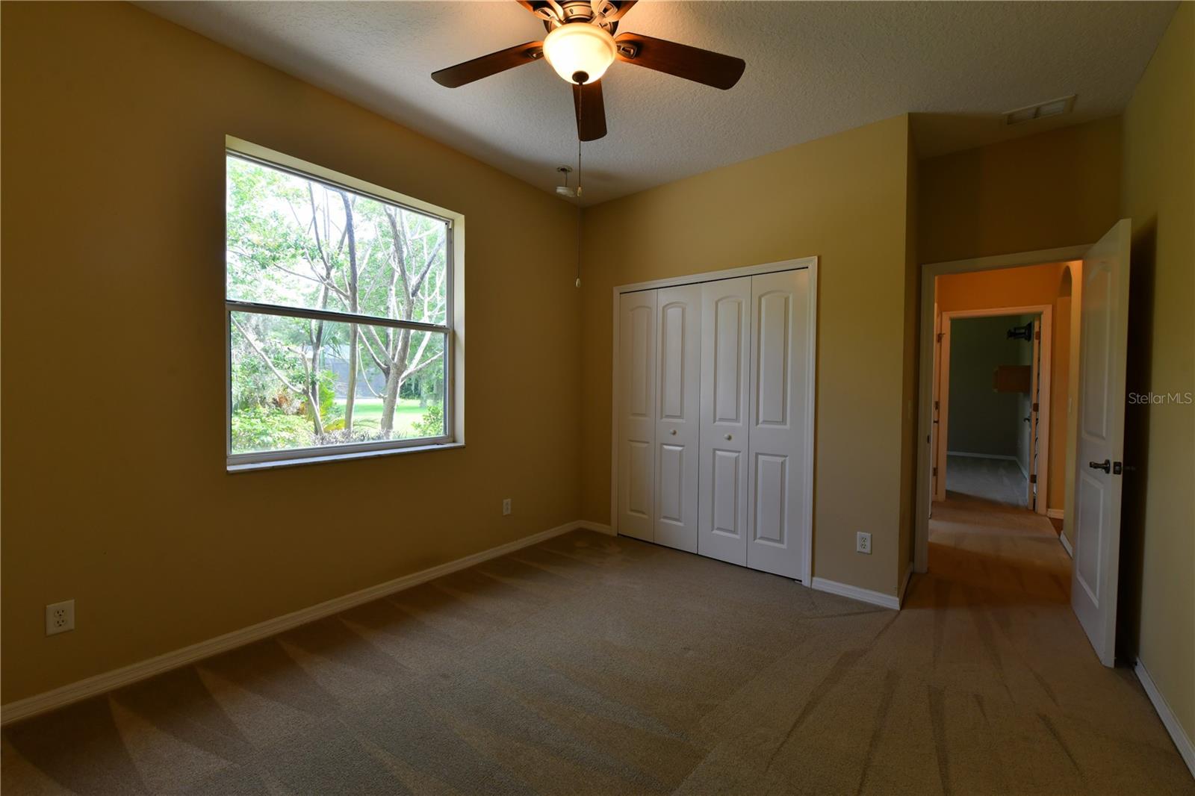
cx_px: 598
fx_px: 465
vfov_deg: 81.2
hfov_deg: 104.3
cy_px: 398
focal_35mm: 14
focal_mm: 14
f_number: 9
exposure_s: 1/30
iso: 400
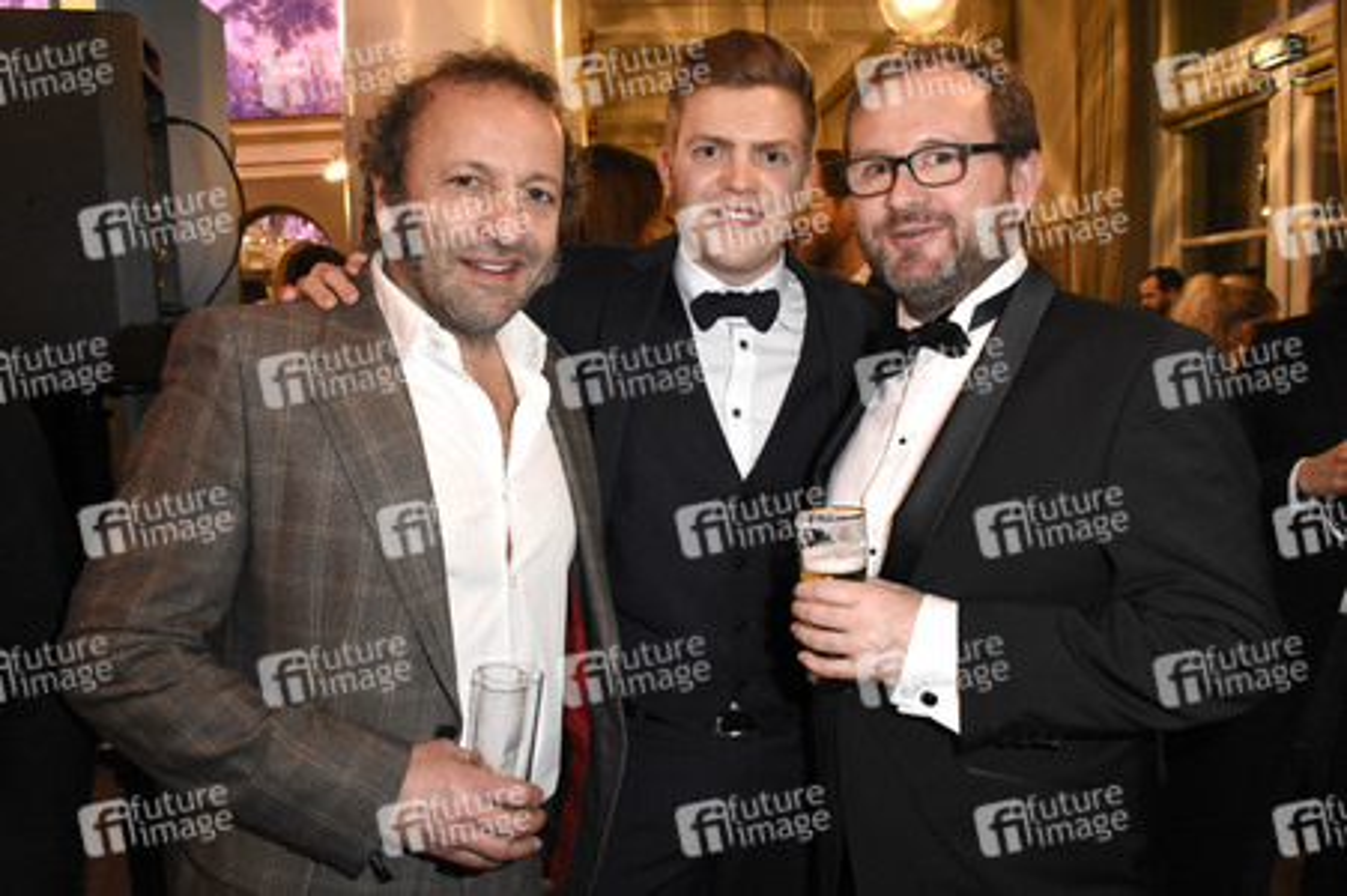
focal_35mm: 27
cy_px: 448
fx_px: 1009
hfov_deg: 67.4
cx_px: 674
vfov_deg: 47.9
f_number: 6.3
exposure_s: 1/60
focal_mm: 18
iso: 3200
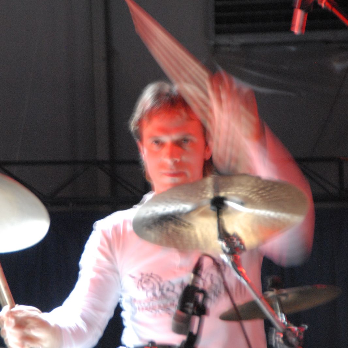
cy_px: 174
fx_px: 2066
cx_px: 146
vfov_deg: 9.6
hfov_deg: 9.6
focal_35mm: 182
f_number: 5.6
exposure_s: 1/15
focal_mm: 95
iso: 1600
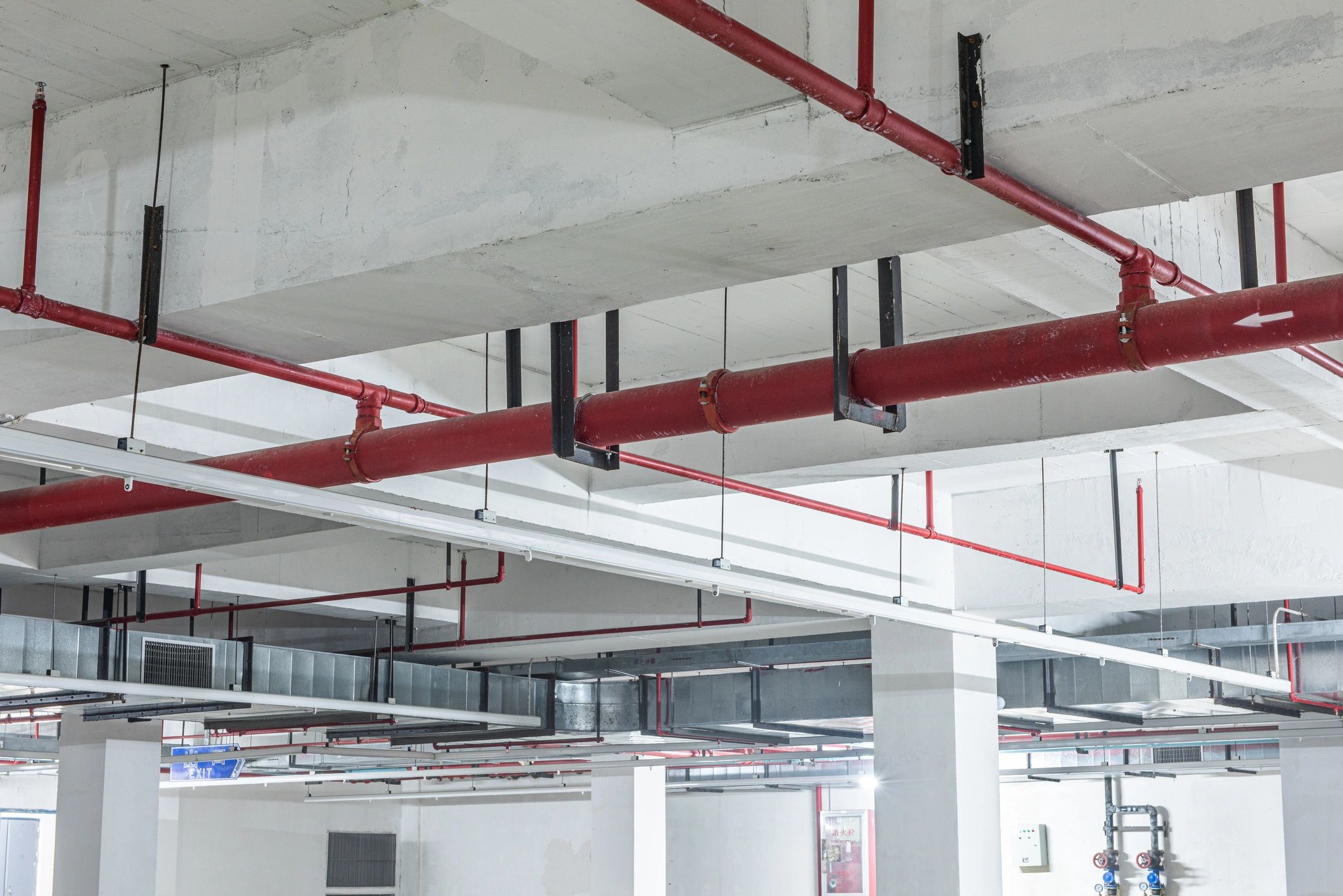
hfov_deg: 34.5
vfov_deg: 23.4
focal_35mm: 58
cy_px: 448
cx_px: 672
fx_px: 2164
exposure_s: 30
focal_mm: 58
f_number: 11
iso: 125
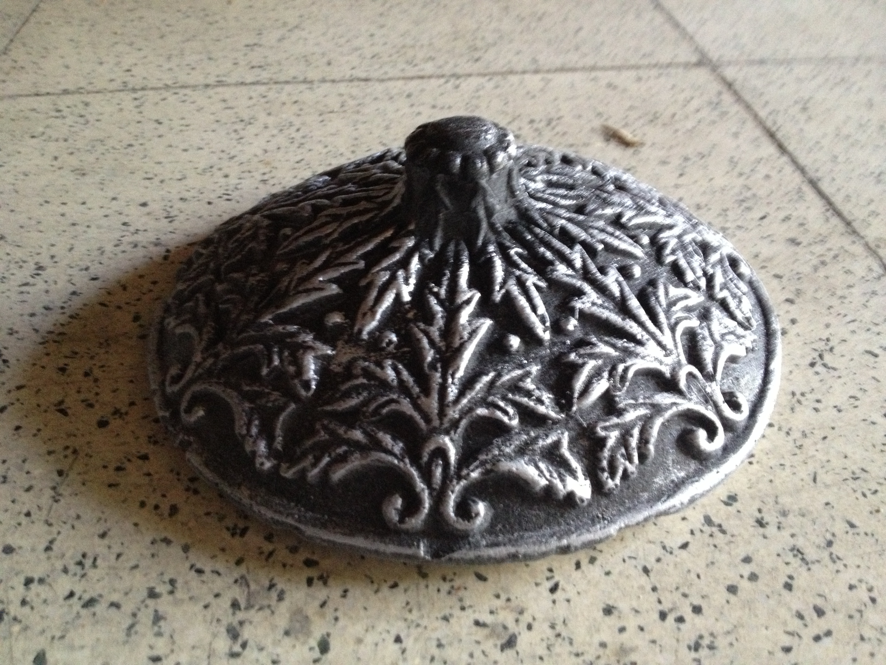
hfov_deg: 52.6
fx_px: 896
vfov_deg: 40.7
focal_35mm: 35
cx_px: 443
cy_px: 332
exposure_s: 1/20
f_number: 2.4
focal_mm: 4.28
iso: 320
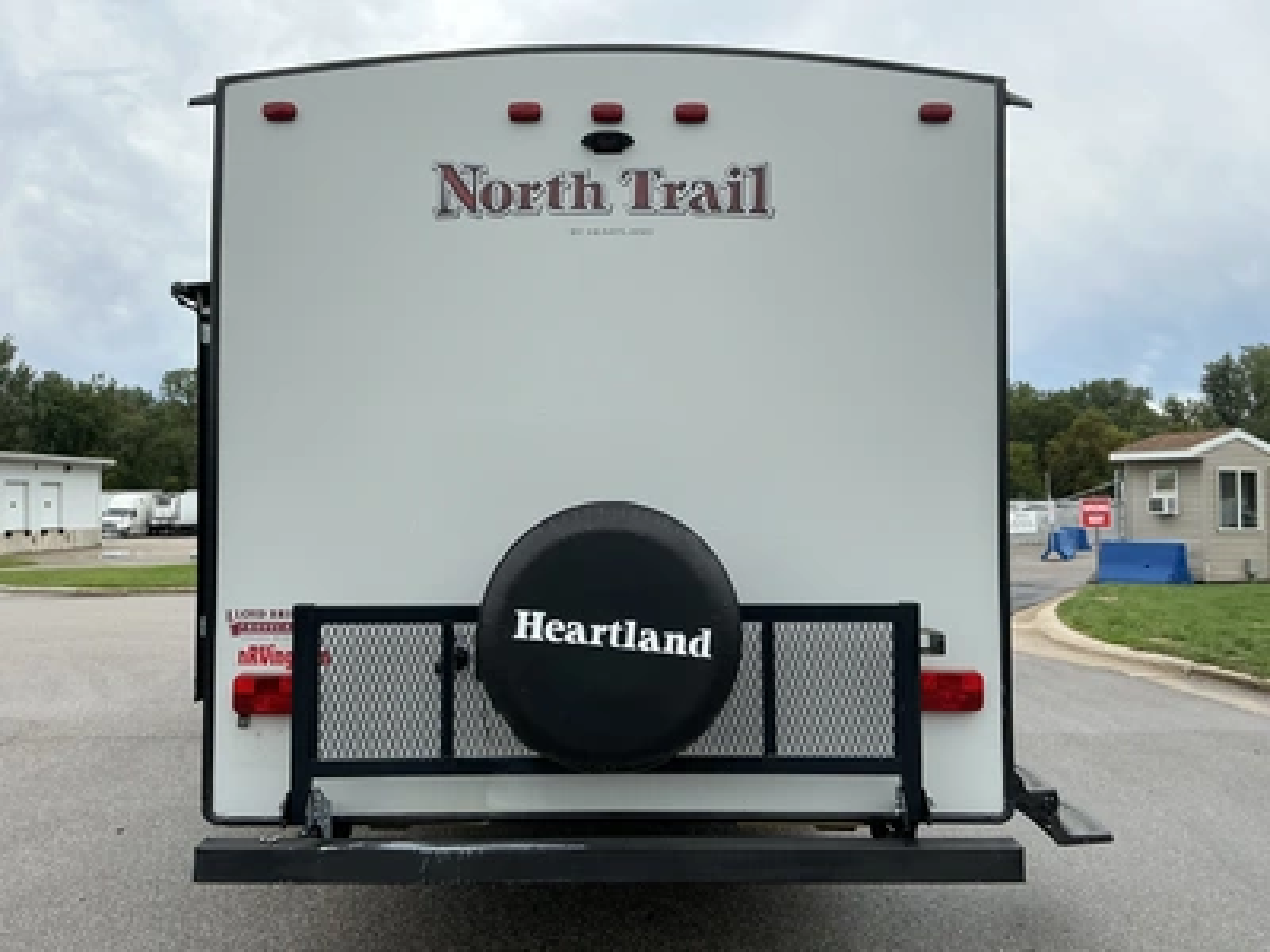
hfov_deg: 63.4
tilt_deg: +4.2
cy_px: 476
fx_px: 1027
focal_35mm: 28
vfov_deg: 49.7
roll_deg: +1.4
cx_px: 635
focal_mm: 3
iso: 25
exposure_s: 1/1168
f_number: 1.8
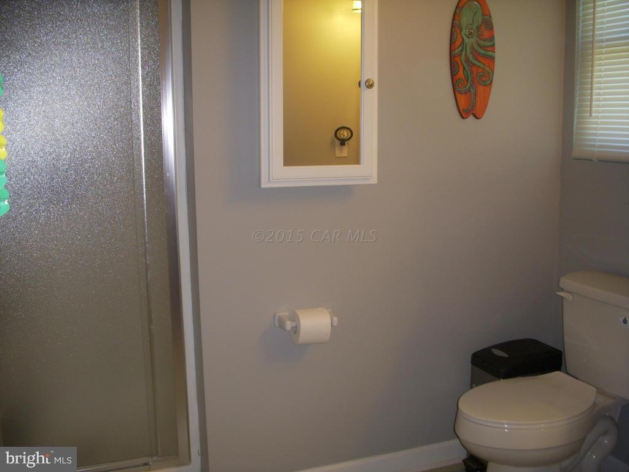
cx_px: 314
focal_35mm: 38
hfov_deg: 49.0
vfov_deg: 37.7
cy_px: 236
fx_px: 690
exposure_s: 1/30
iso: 100
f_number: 3.3
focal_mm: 6.3
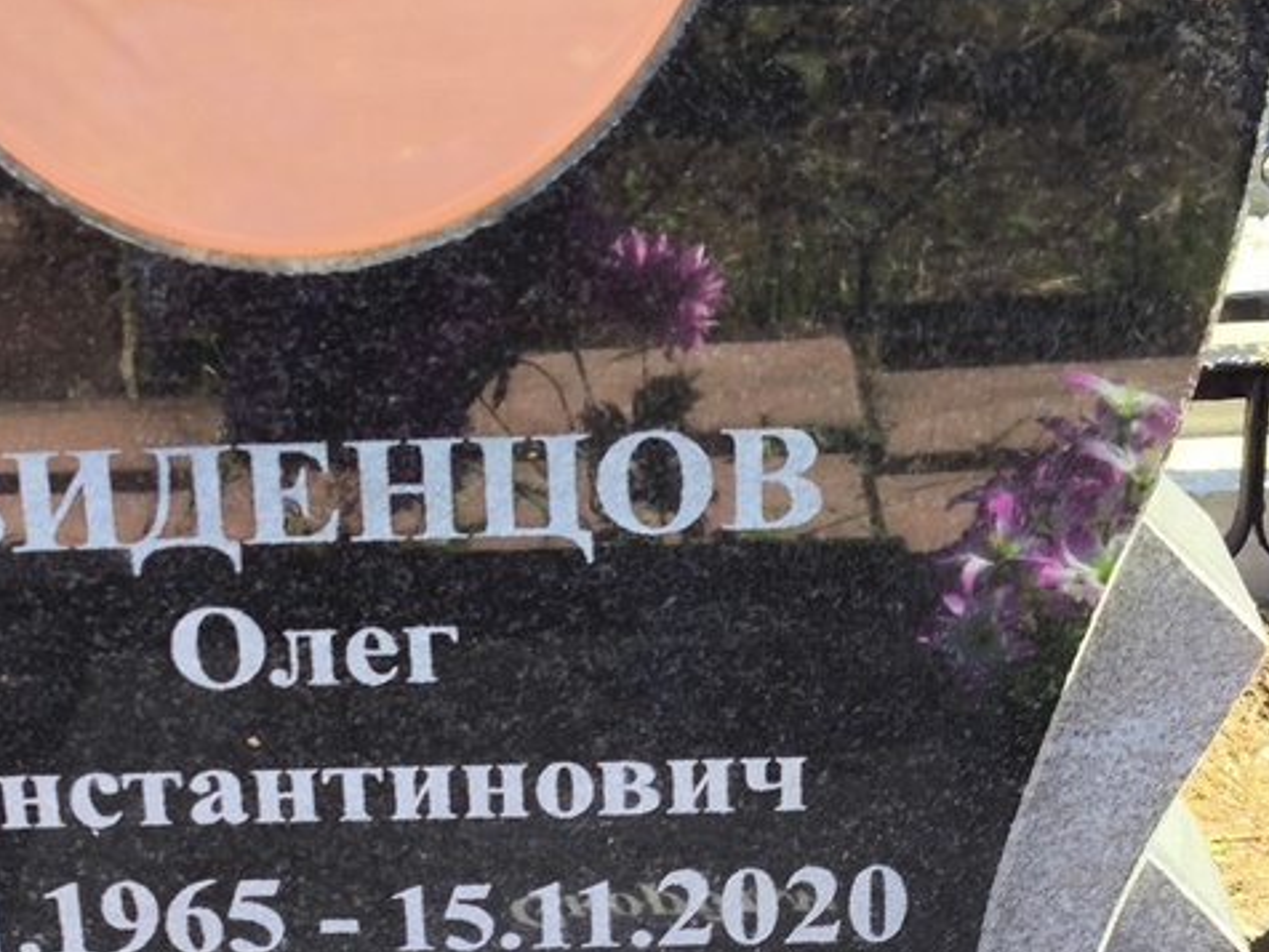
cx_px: 313
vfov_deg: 17.6
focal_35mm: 84
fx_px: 3079
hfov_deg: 23.1
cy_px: 579
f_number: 1.7
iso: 50
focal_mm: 4.71
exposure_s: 1/282
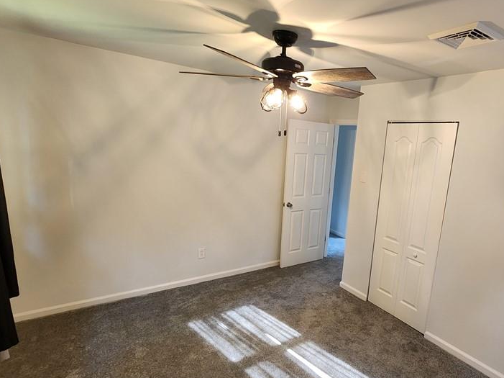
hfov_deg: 83.0
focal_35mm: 19
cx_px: 316
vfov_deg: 68.6
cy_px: 199
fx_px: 276
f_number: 2.2
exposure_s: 1/40
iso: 320
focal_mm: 2.2
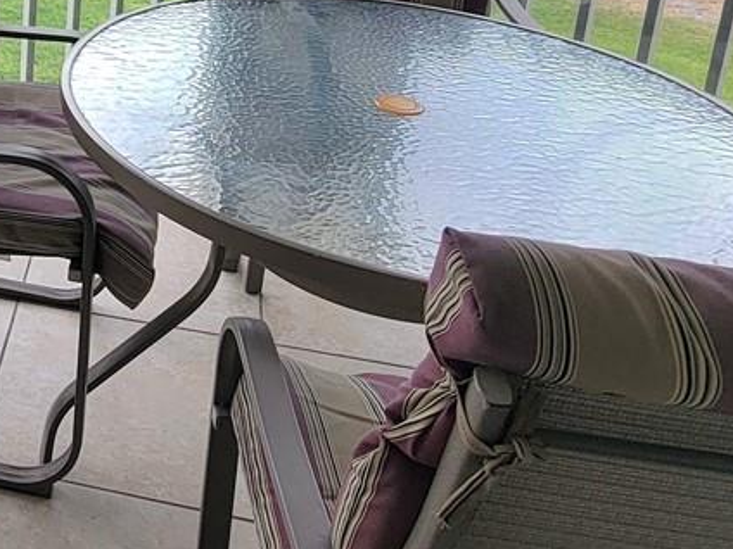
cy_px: -95
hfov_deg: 32.5
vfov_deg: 26.6
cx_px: -135
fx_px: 1038
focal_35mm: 49
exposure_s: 1/120
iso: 50
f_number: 2.2
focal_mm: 2.2
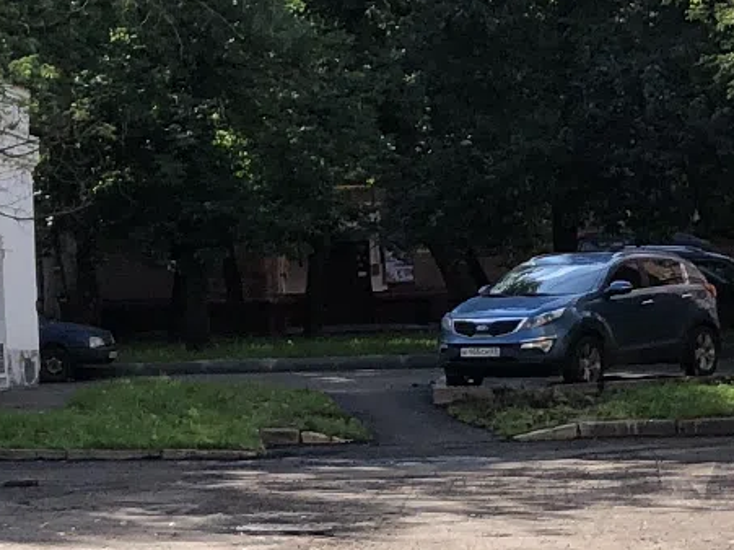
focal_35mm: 149
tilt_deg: +1.9
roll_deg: +1.7
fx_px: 3159
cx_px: -535
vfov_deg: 10.0
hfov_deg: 12.3
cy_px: 226
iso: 20
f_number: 1.8
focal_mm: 4
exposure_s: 1/796
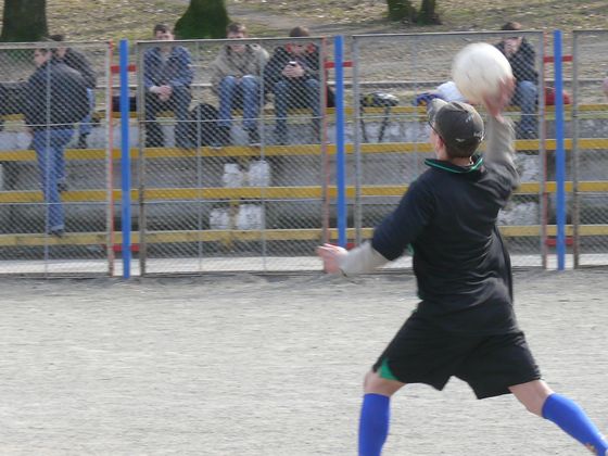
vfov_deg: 6.4
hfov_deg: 8.5
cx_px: 304
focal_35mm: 233
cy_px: 228
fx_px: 4092
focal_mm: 27.7
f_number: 5
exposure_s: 1/250
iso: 100
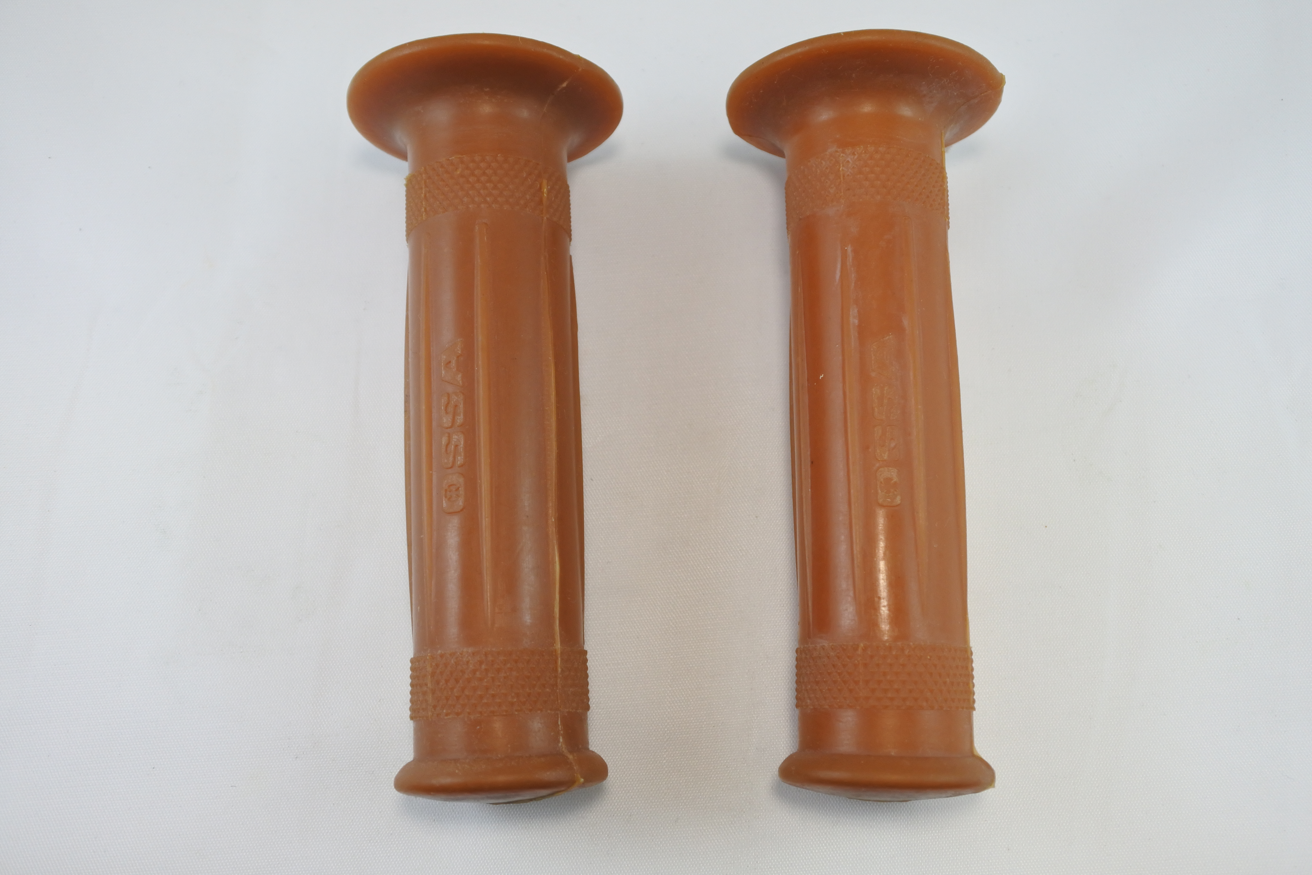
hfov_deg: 53.1
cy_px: 438
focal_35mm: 36
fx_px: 1312
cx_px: 656
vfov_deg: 36.9
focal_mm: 13.7
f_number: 4
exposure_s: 1/200
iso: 400
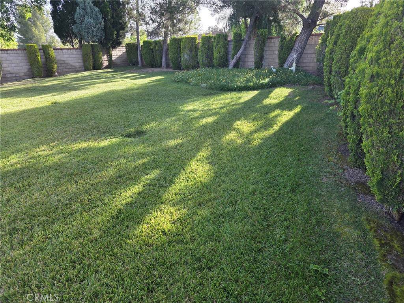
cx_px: 202
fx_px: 268
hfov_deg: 73.9
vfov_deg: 58.9
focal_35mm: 23
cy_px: 152
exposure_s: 1/359
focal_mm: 6.3
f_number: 1.7
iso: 40
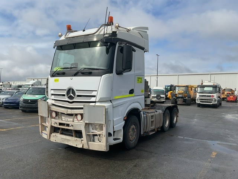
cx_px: 119
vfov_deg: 48.2
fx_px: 199
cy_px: 90
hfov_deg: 61.7
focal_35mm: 29
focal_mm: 3
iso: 16
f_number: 1.8
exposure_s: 1/2538
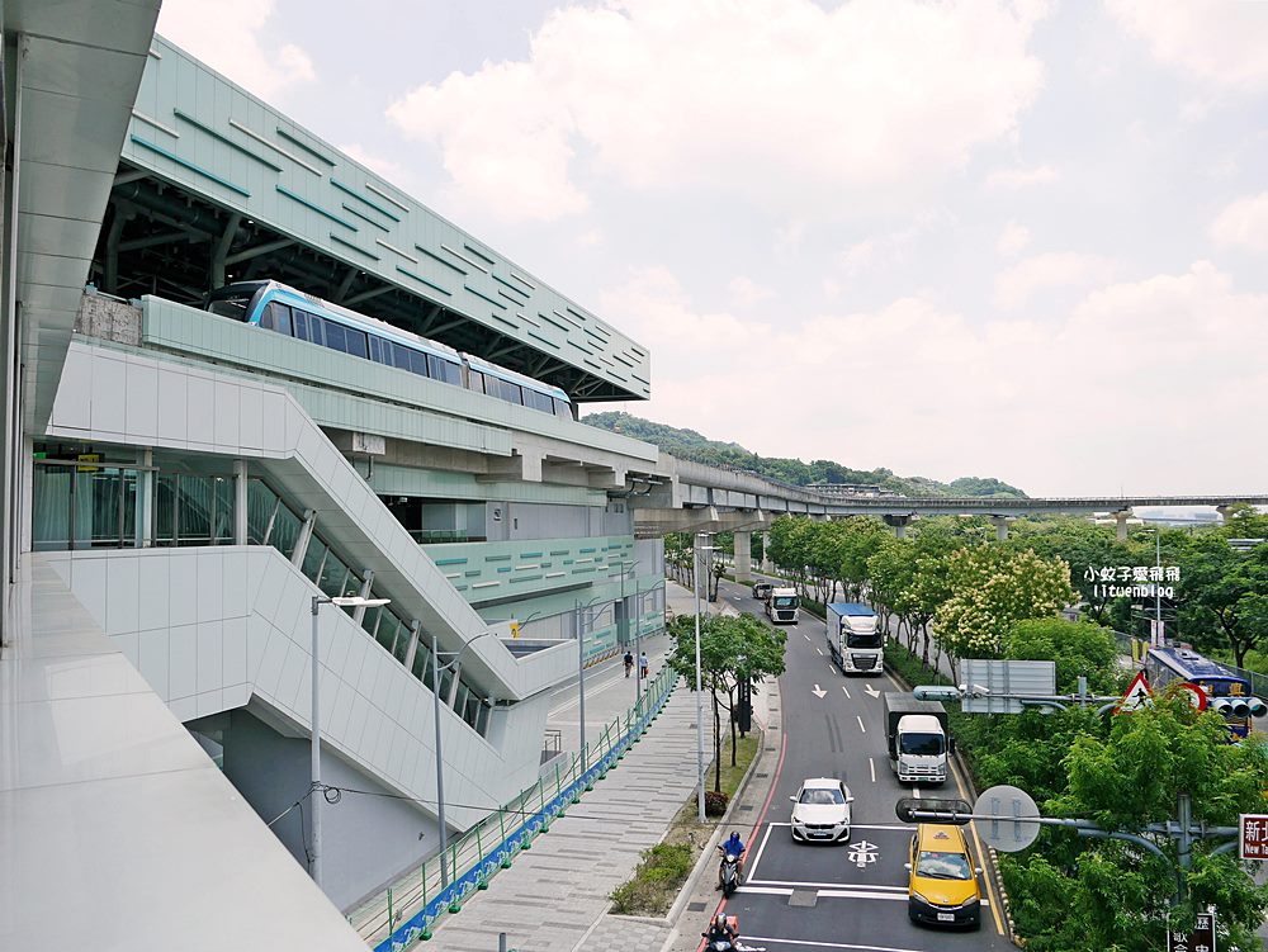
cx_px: 634
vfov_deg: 49.8
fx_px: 1026
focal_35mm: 28
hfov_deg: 63.4
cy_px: 476
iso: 200
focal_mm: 14
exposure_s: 1/1300
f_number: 4.5
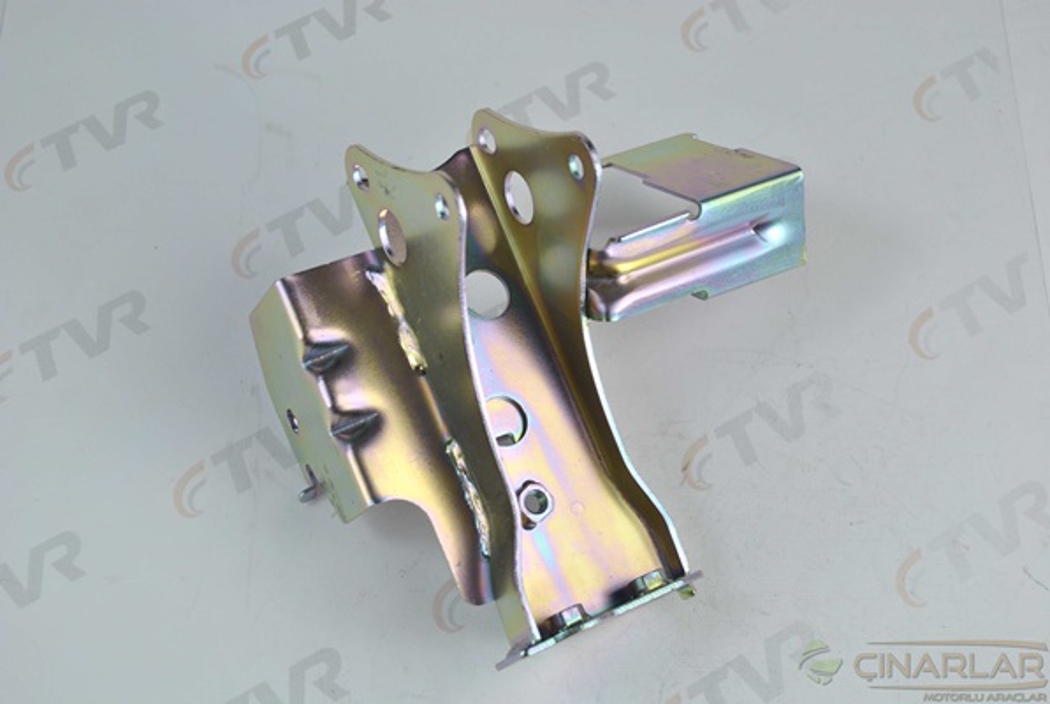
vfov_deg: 25.1
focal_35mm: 54
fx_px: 1577
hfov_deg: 36.8
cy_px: 352
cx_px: 525
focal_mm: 36
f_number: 6.3
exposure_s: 1/40
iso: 200
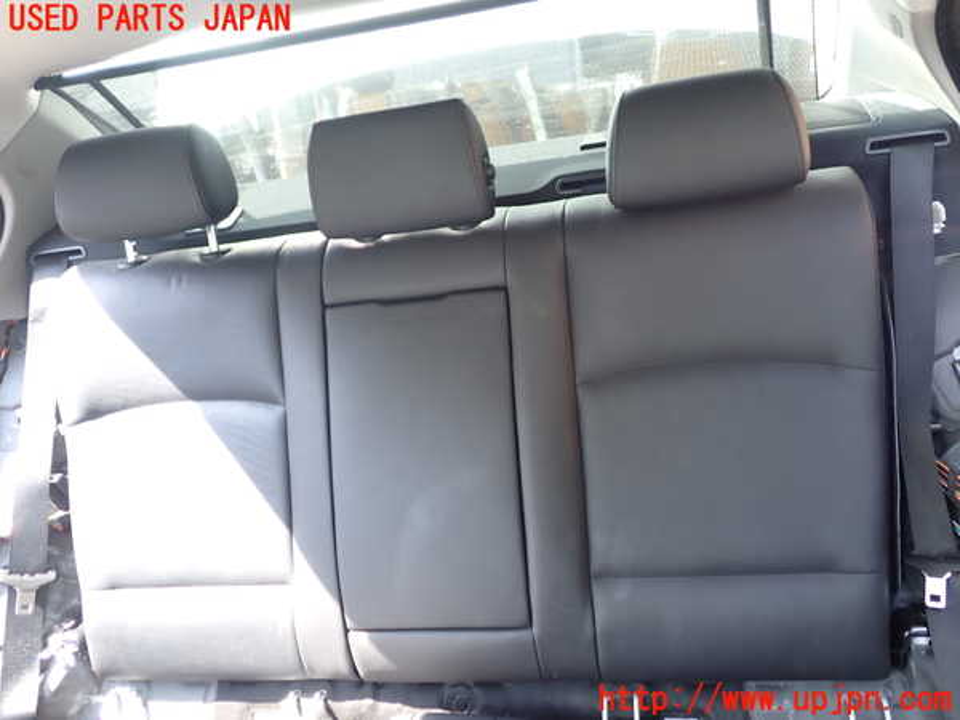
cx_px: 480
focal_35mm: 30
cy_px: 360
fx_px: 832
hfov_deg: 60.0
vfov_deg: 46.8
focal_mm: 5.4
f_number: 2.3
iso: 125
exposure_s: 1/60
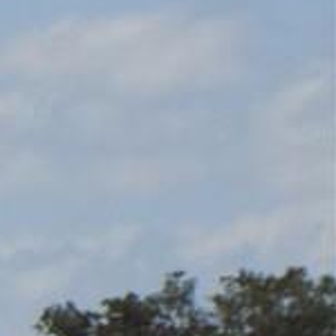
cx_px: -809
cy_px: 827
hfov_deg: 2.7
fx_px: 7083
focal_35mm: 645
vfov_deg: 2.7
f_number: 4.7
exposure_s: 1/640
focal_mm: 19.1
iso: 80
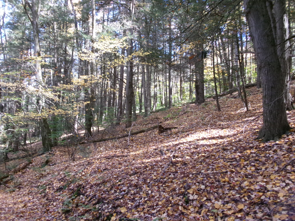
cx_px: 148
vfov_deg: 49.7
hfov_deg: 63.4
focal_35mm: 28
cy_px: 110
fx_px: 239
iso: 219
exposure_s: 1/34
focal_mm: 5.1
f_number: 3.9
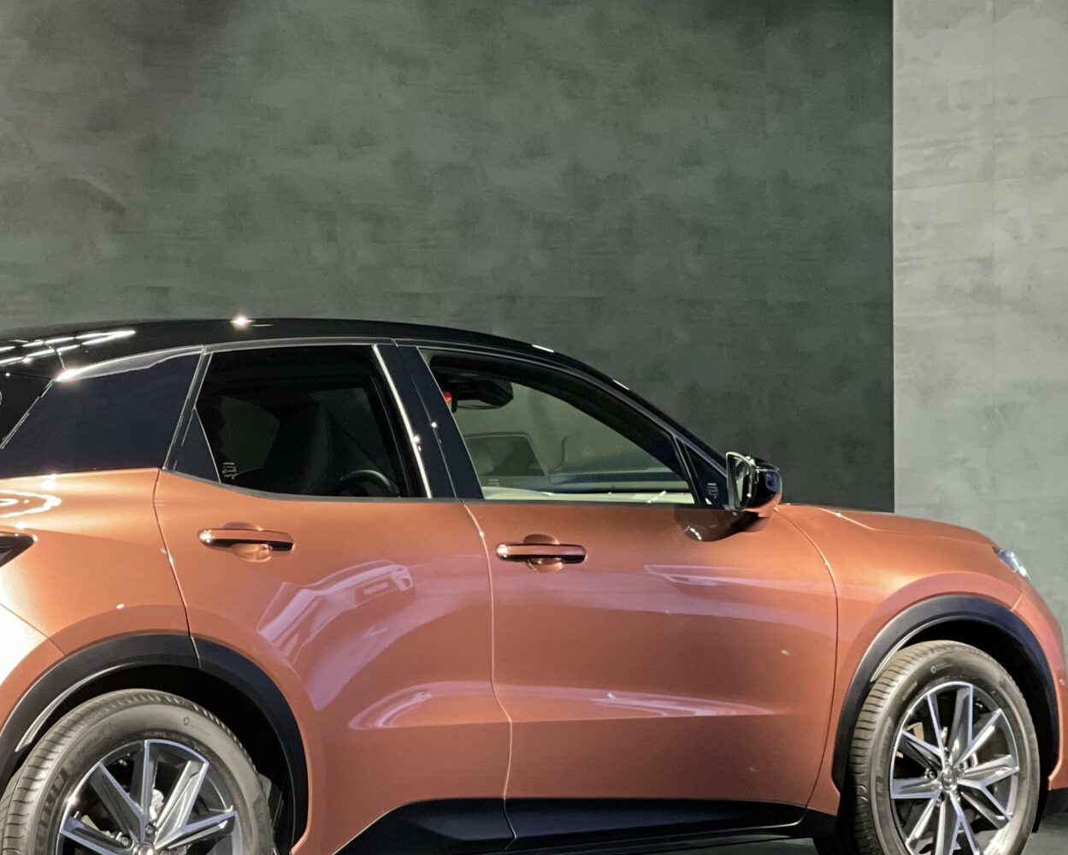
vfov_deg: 14.8
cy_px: 602
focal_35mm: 104
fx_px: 3288
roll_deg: +1.0
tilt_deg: -1.8
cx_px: 62
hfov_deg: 18.1
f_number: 2
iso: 320
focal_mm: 6
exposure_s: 1/39
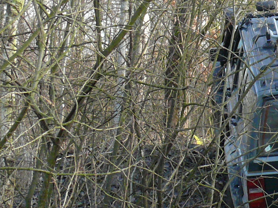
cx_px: 318
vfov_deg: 7.5
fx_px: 1582
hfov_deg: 9.9
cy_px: 109
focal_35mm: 197
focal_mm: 10.4
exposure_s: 1/125
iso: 200
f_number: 4
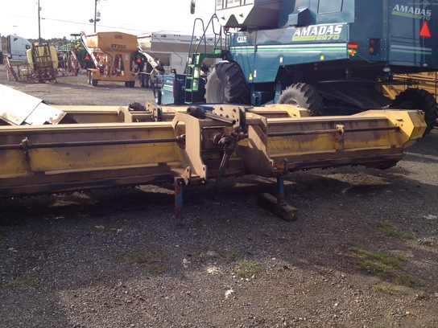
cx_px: 219
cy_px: 164
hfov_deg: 52.6
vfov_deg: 40.7
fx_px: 443
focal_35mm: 35
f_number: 2.4
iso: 50
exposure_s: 1/575
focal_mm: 4.28
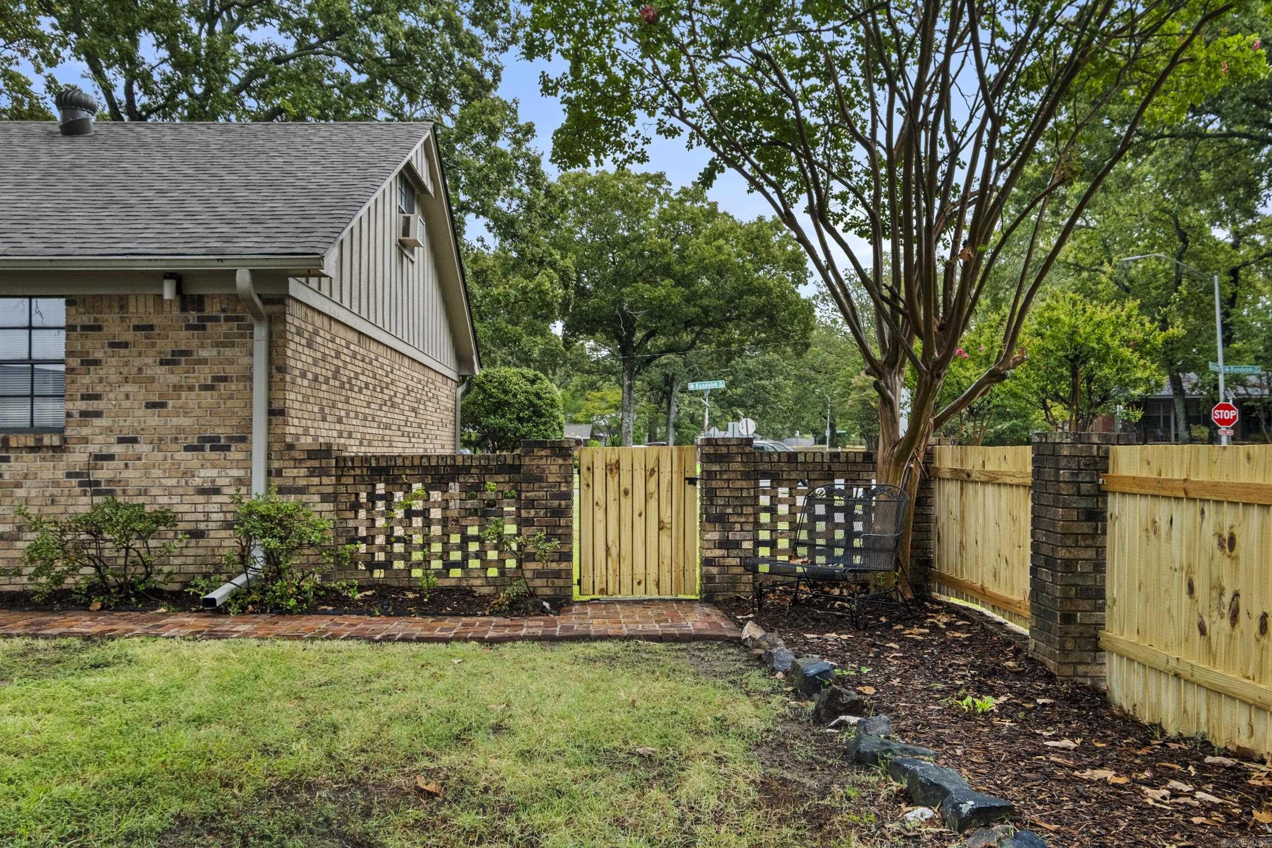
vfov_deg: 45.0
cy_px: 424
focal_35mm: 29
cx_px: 636
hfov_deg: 63.7
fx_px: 1025
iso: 400
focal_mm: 19.1
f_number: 8
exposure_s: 1/100
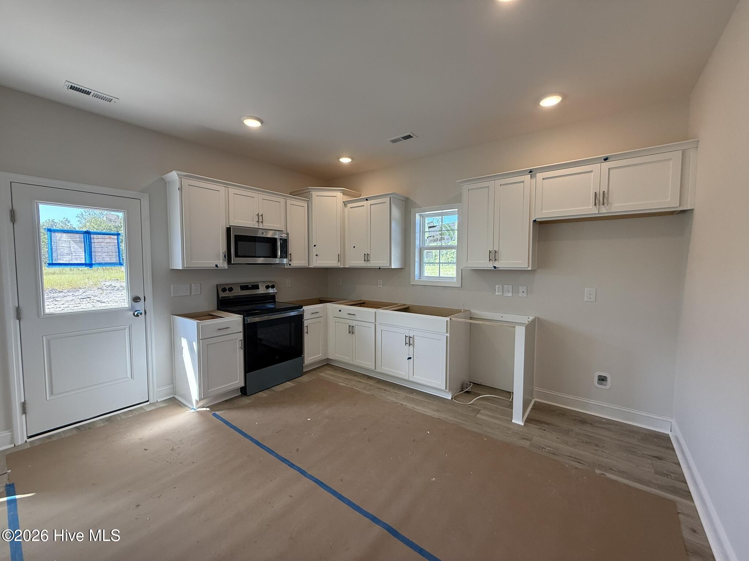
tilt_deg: -3.0
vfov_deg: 85.7
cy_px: 280
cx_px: 374
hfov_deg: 102.1
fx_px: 303
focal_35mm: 14
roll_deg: -0.2
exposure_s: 1/120
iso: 100
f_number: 2.2
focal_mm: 2.22
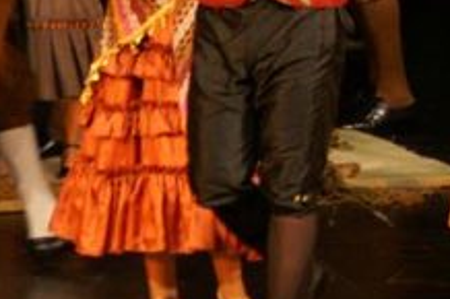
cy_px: -114
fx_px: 10430
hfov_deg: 2.5
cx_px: 460
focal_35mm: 835
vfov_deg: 1.6
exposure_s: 1/60
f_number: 5.6
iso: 800
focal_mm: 135
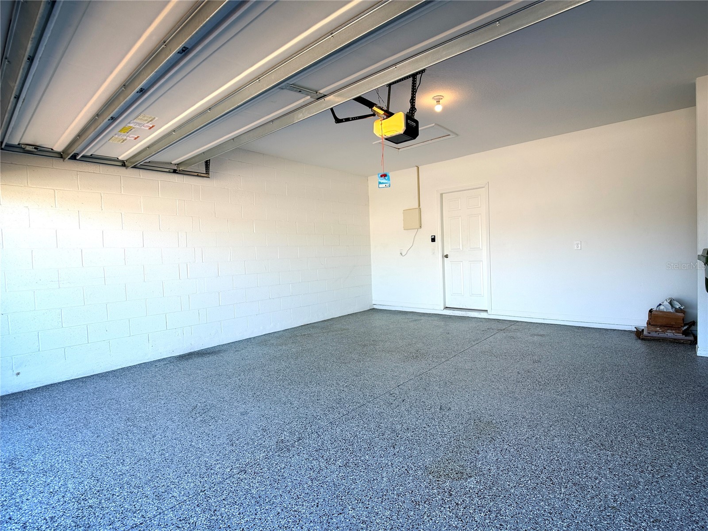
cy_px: 266
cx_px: 354
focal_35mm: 24
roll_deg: +1.7
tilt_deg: -1.9
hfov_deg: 71.6
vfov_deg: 56.8
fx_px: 491
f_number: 1.78
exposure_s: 1/421
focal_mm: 6.76
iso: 80
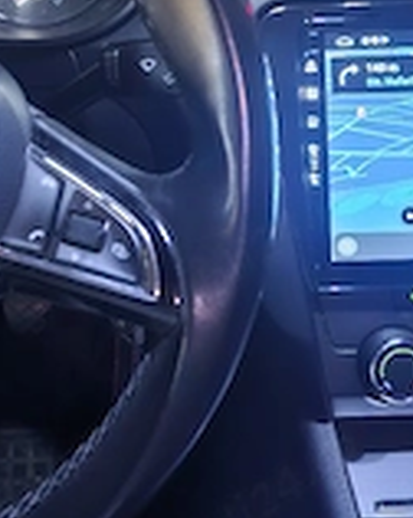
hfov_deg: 26.0
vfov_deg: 31.3
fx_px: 873
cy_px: 39
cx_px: 62
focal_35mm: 57
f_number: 1.7
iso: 1600
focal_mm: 6.3
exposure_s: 1/11.1
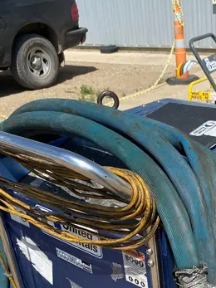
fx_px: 458
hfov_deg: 25.8
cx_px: 192
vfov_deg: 32.9
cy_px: 268
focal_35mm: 55
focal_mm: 4.25
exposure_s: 1/3300
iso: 32
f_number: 1.8
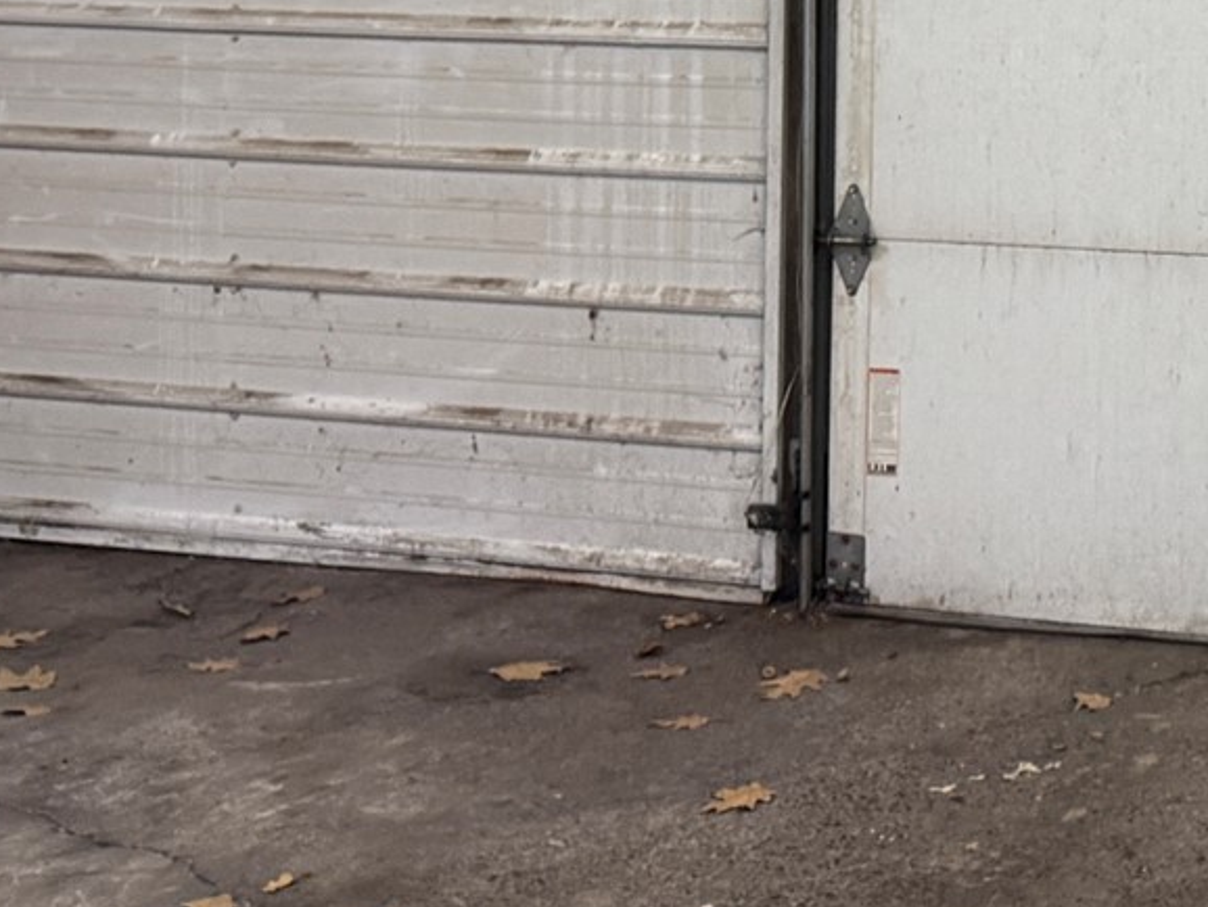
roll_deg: -0.5
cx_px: 1513
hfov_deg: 21.1
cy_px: -408
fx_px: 2967
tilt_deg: -0.4
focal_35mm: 85
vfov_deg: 16.1
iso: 320
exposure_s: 1/60
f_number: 1.78
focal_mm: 6.76
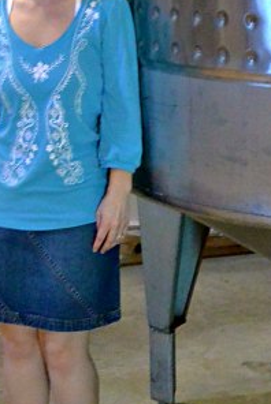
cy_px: 40
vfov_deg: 16.3
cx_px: 41
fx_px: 1397
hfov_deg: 11.0
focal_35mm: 124
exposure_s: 1/60
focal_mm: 18.5
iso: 1400
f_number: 1.8
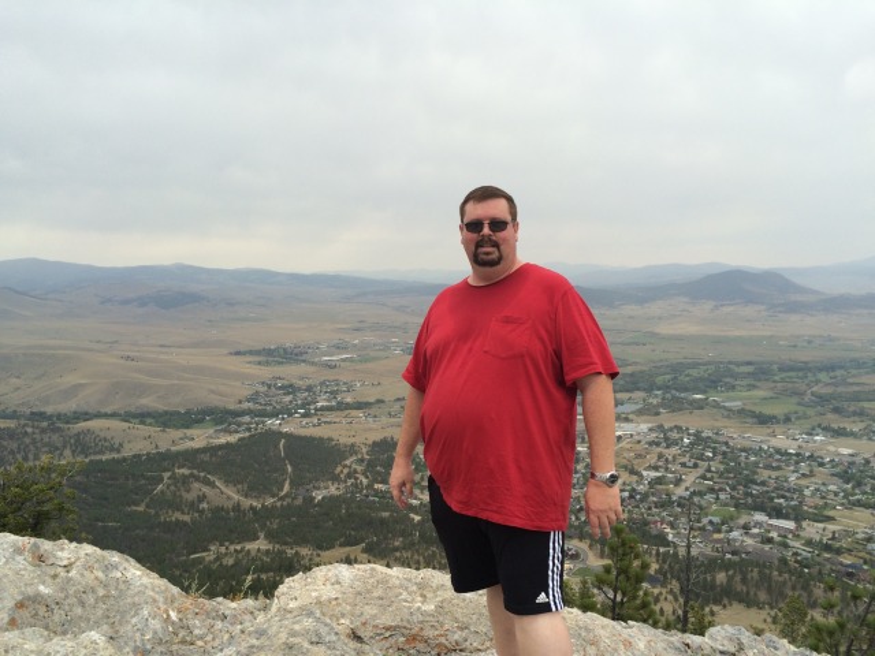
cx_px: 438
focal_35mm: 29
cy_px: 328
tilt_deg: -5.5
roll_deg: +1.5
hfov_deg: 61.7
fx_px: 733
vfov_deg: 48.2
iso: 32
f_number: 2.2
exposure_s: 1/263
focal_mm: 4.15
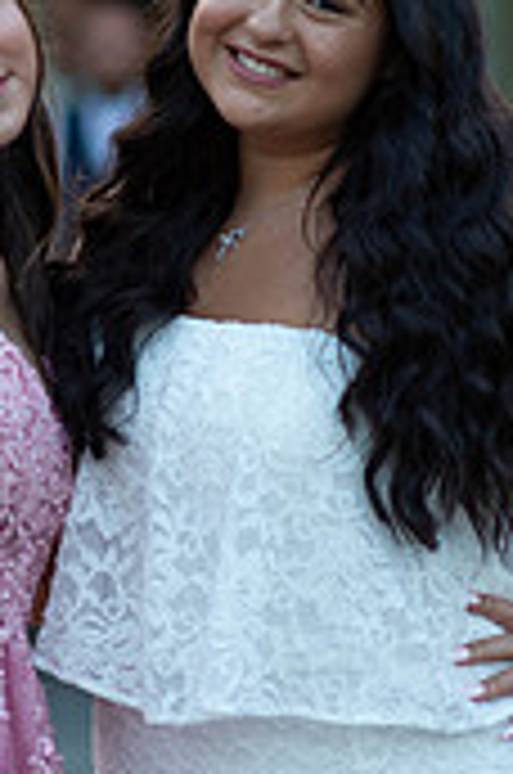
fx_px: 4764
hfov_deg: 6.2
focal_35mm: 222
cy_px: 468
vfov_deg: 9.3
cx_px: 124
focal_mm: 85
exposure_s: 1/1000
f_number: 2
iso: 250
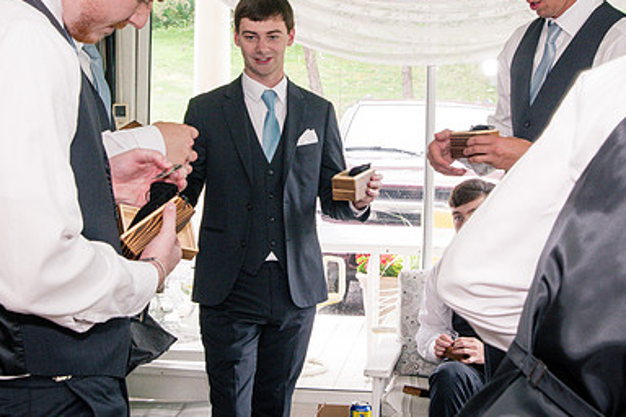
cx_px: 329
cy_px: 112
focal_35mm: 77
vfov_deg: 17.6
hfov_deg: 26.3
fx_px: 1339
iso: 1250
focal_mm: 34
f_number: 10
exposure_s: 1/60
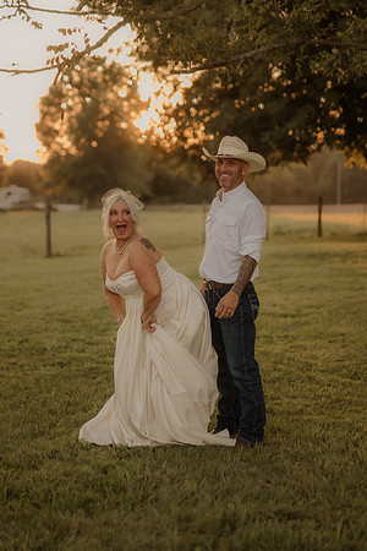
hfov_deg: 18.2
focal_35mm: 75
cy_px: 276
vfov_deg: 27.0
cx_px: 184
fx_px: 1147
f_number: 2.8
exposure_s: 1/400
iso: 200
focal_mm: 50
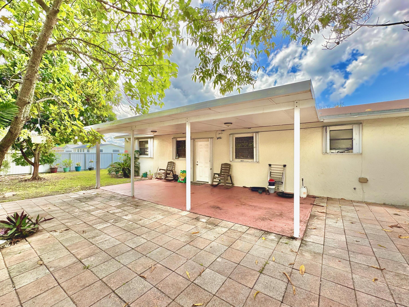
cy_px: 154
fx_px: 165
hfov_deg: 102.1
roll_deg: -2.3
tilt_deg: +0.1
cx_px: 204
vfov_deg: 85.7
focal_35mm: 14
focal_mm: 2.22
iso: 64
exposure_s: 1/334
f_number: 2.2
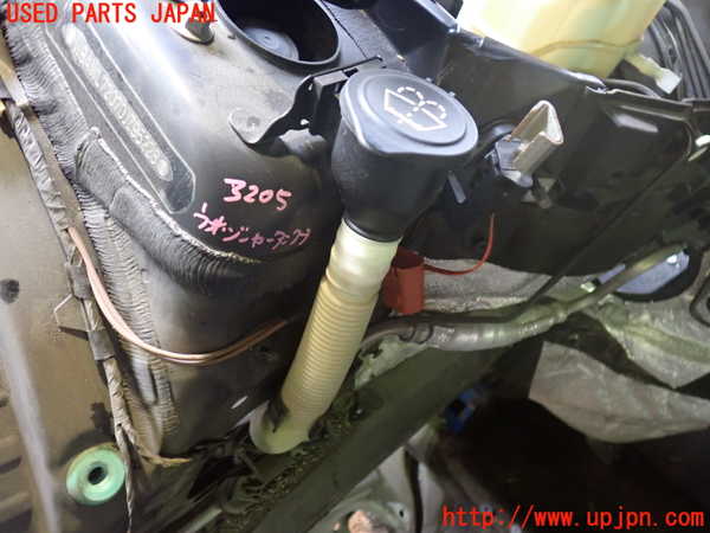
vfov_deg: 46.8
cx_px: 355
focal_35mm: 30
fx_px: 615
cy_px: 266
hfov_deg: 60.0
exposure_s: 1/25
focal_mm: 5.4
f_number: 2.3
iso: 800
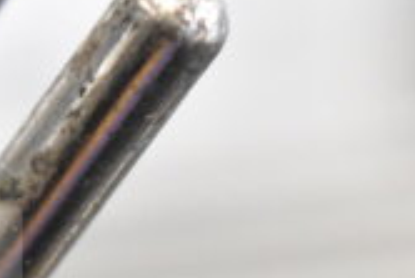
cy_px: 129
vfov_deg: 4.5
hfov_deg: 6.7
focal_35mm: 304
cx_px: -260
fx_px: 3506
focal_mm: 55
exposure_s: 1/160
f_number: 6.3
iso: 6400
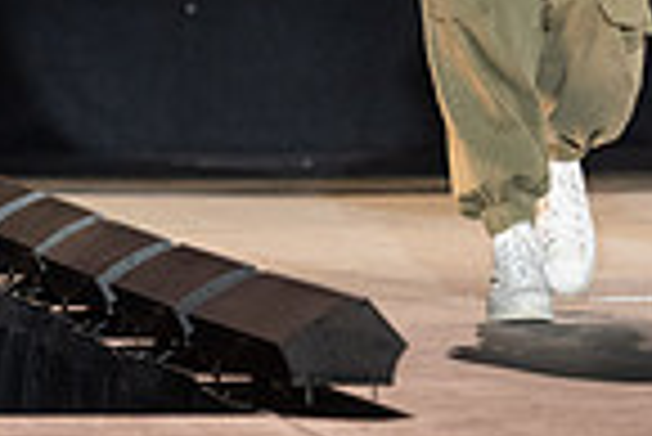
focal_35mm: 533
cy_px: -509
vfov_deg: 2.6
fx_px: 9663
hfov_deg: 3.8
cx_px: 956
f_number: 2.8
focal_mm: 112
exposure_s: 1/1000
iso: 800
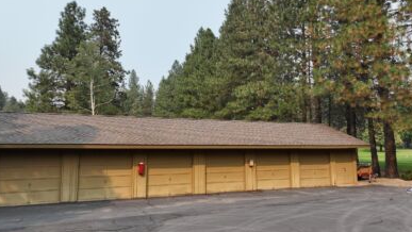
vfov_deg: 42.9
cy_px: 113
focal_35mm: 27
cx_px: 202
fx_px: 295
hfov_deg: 69.8
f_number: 2.8
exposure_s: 1/1250
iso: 200
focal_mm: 12.29
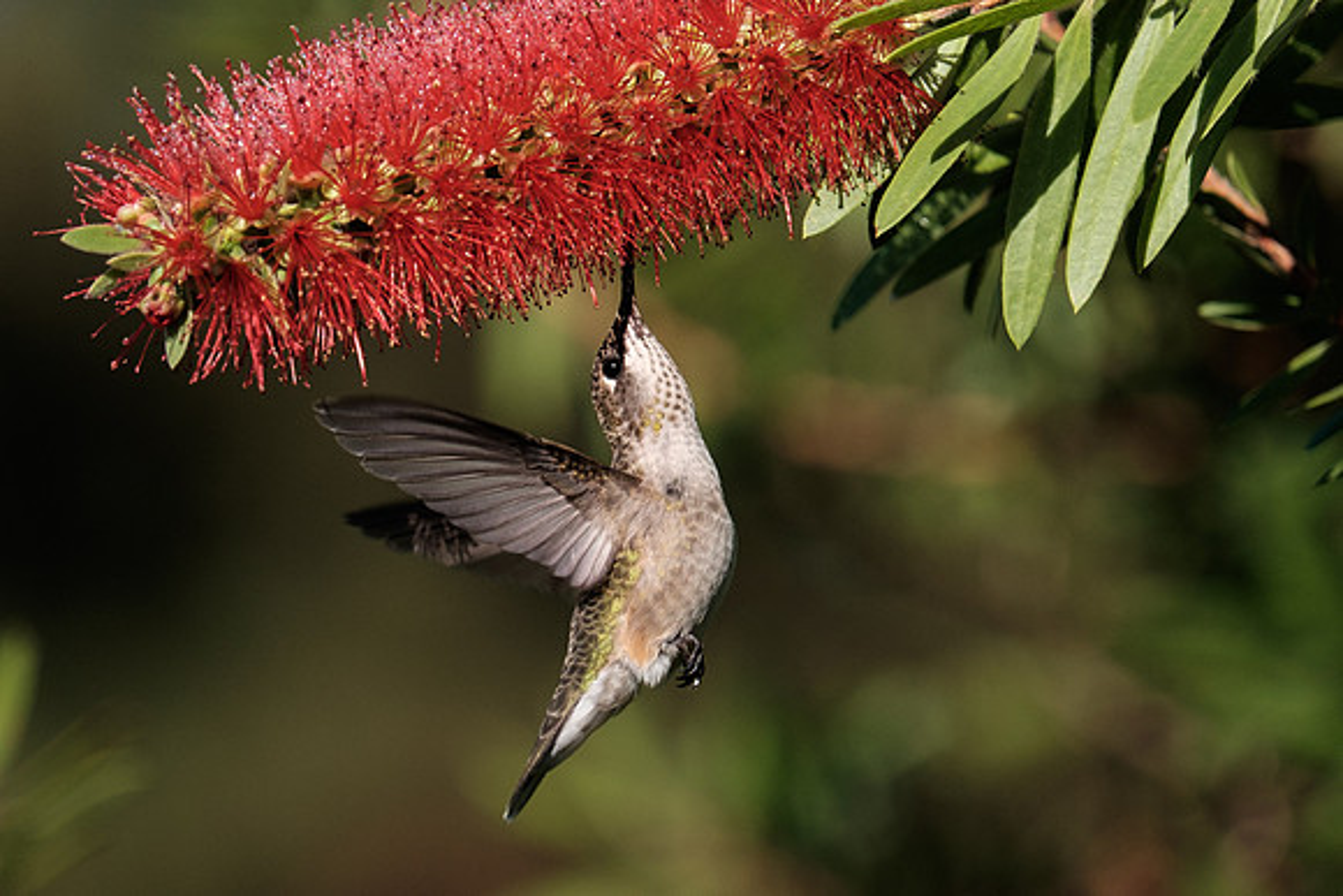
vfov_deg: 3.0
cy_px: 324
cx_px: 651
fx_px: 17106
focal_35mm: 458
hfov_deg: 4.5
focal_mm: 200
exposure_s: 1/2000
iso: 400
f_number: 4.8
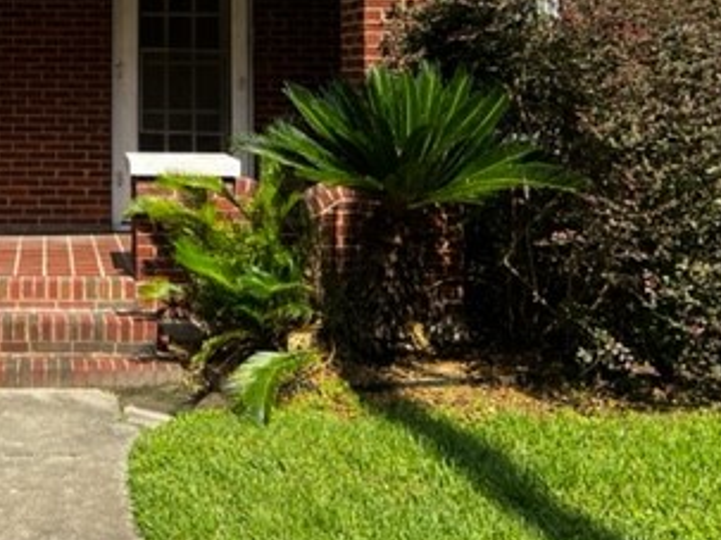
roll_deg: -0.5
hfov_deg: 33.0
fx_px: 1145
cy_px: 19
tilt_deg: +3.1
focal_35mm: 55
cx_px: 62
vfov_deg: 25.4
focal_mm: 5.7
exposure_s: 1/2841
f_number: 1.5
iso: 50
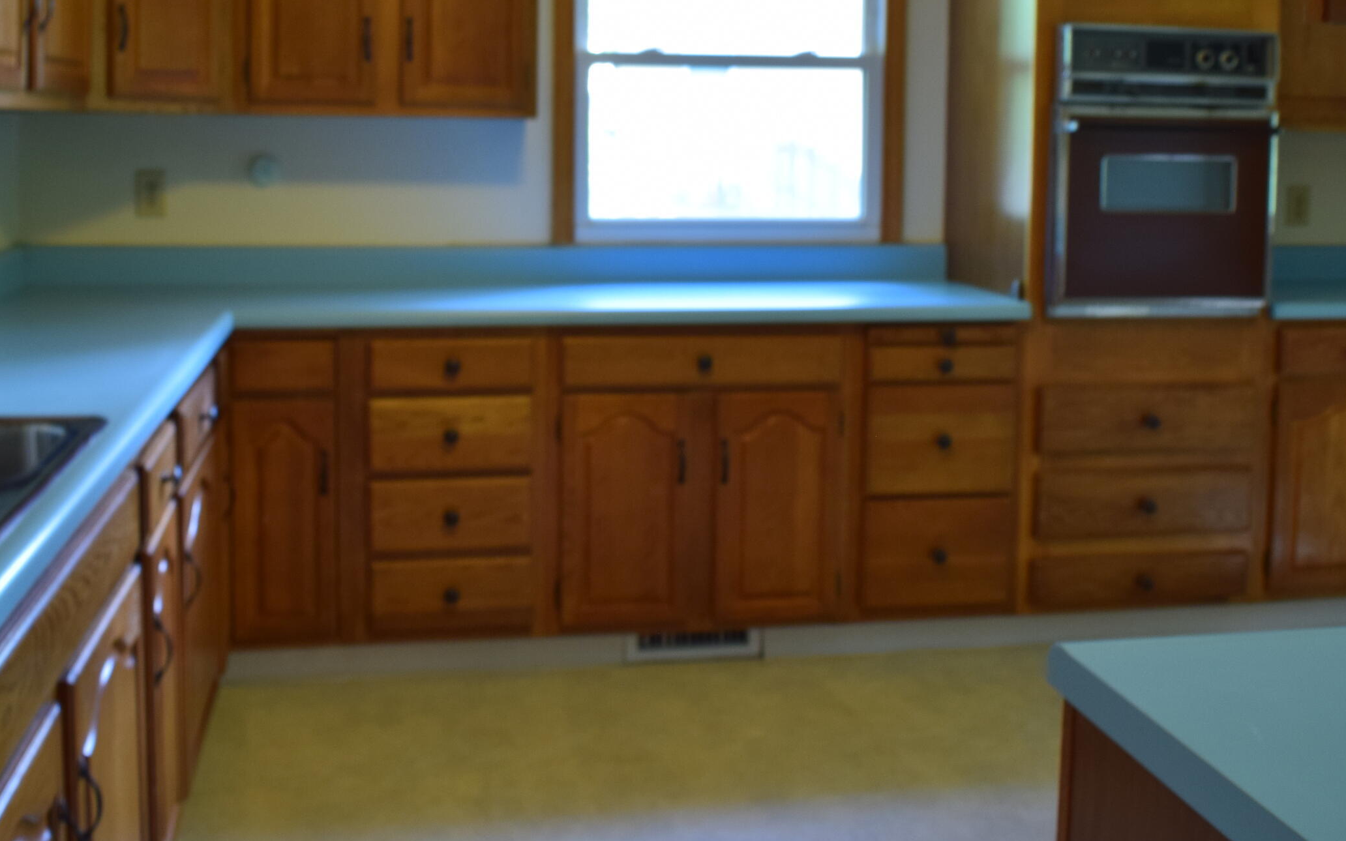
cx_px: 643
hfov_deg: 49.3
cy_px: 228
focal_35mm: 40
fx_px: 1467
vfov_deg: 31.5
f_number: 6.3
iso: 400
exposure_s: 1/20
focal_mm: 18
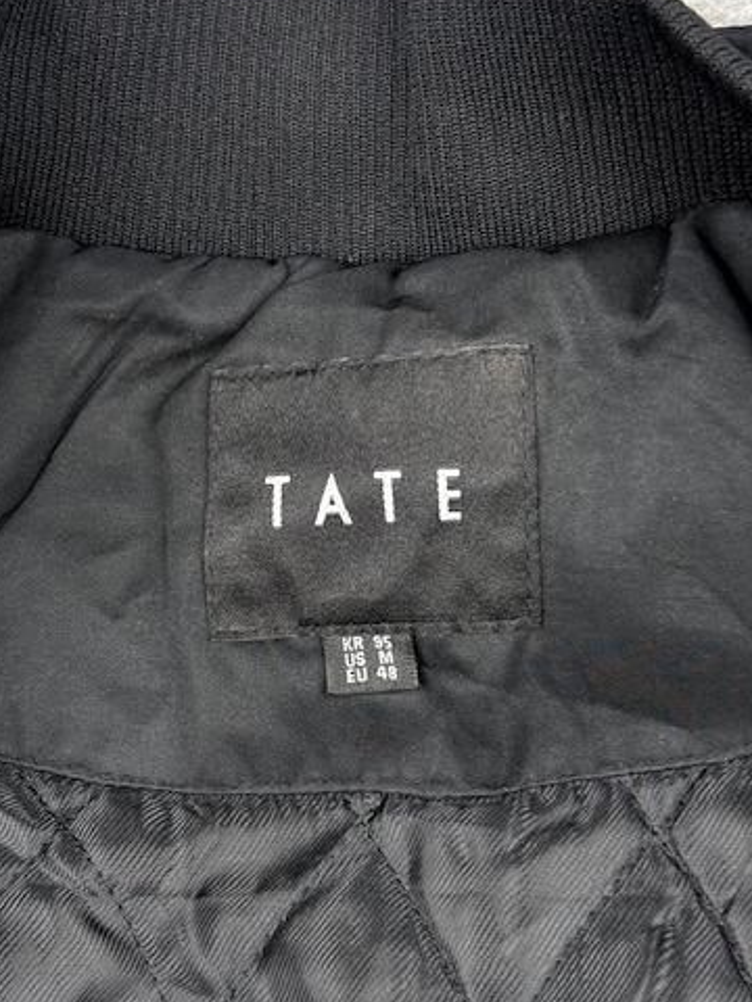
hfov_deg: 22.9
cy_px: 541
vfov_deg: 30.3
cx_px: 355
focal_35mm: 64
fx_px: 1854
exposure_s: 1/50
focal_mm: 6.76
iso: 100
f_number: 1.78
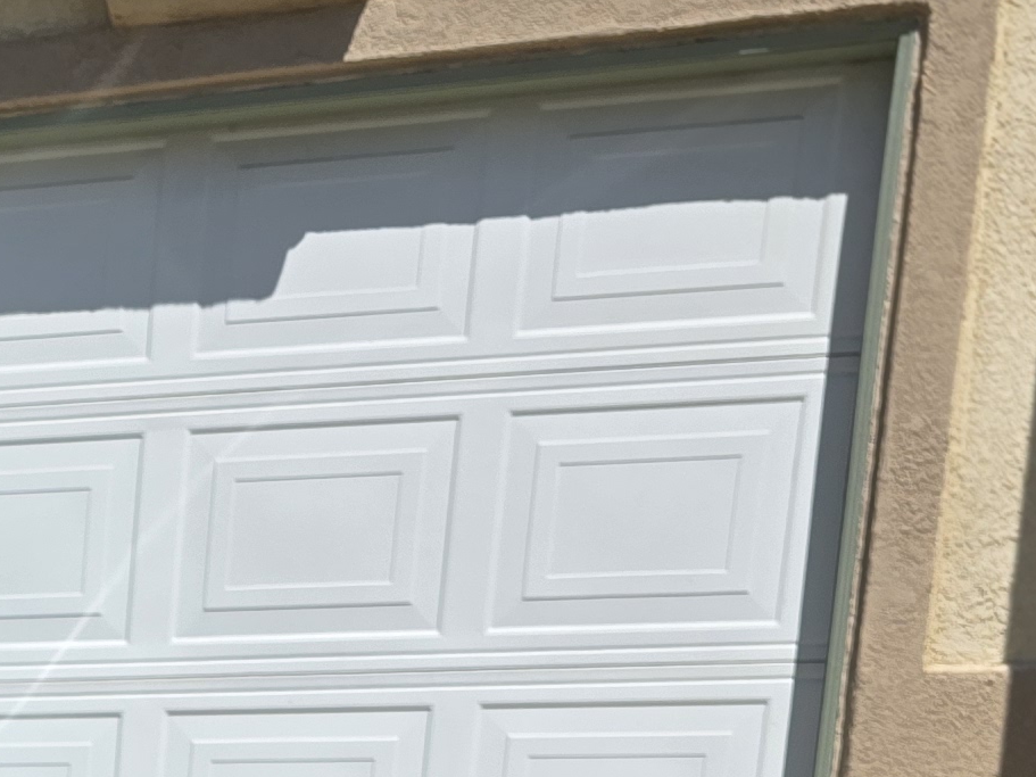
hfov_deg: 16.8
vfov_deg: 12.6
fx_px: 3022
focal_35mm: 101
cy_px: 1604
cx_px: -704
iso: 64
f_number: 1.7
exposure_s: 1/7944
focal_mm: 6.3
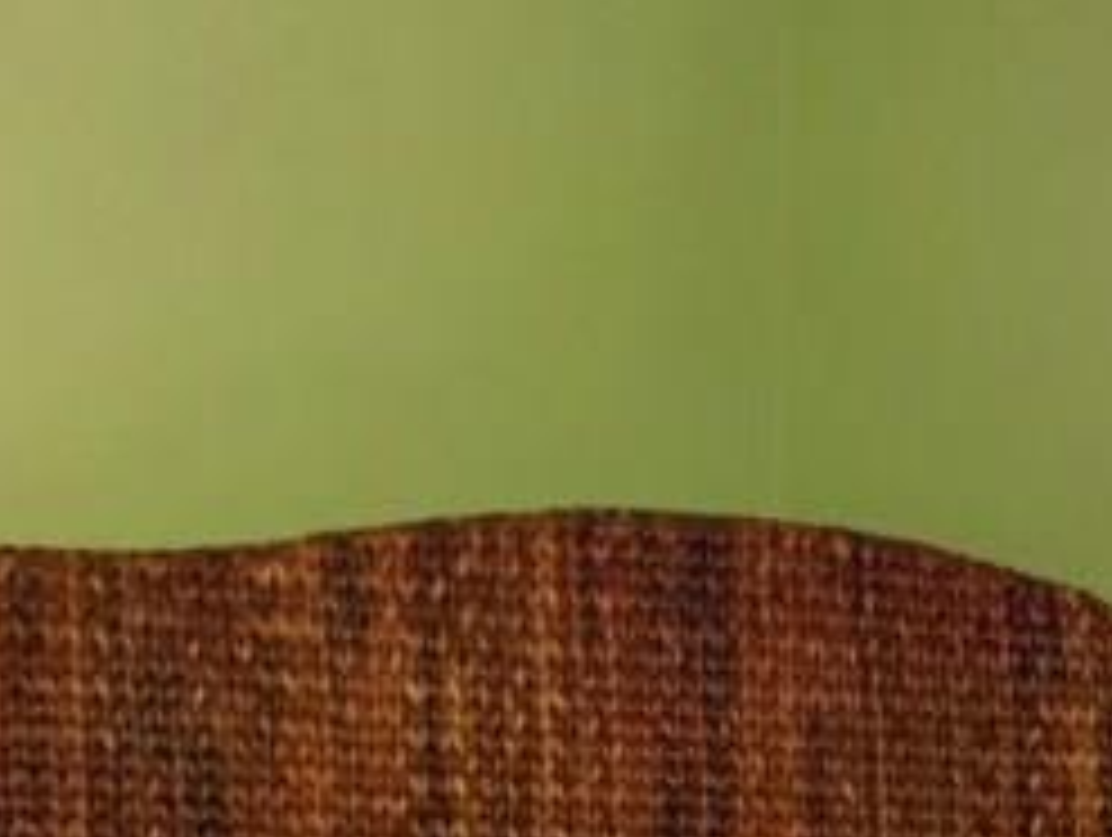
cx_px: 2075
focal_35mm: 120
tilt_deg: -9.1
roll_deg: -4.3
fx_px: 3860
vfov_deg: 11.5
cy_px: 1503
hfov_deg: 14.3
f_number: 2.2
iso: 50
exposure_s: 1/30
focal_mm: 4.15
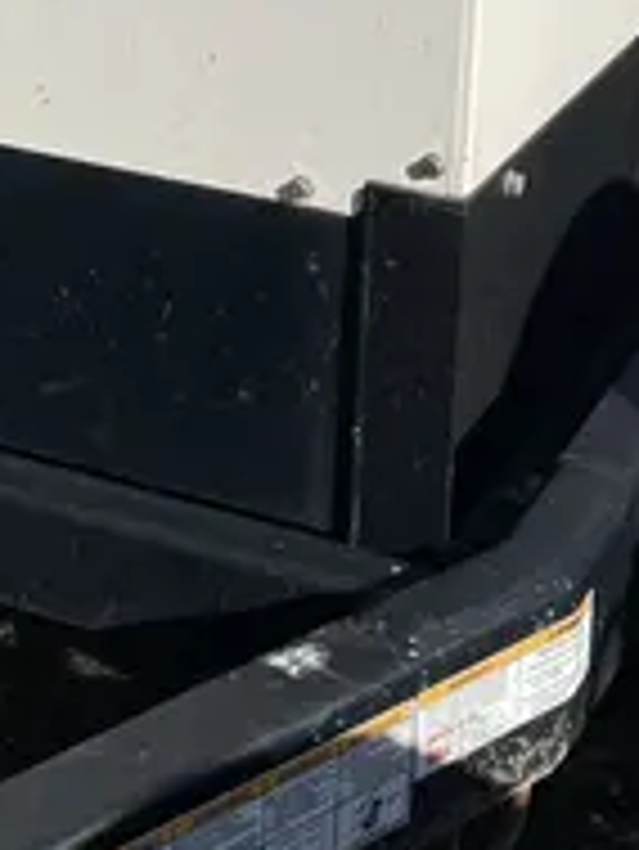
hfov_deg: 14.6
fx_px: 2483
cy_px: 11
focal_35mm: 101
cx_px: 99
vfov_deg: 18.9
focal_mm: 4.2
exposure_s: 1/8403
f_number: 1.6
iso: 50
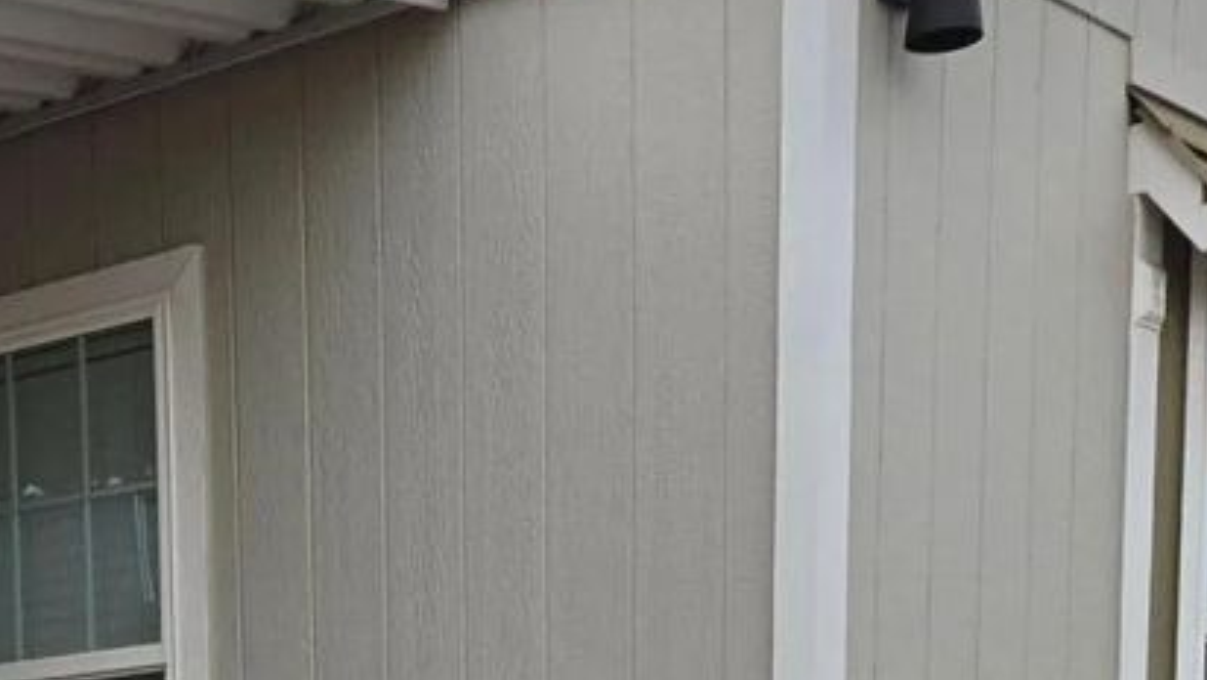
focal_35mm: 83
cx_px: 161
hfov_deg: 25.0
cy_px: 1397
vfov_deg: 12.6
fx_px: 2657
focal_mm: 5.4
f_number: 1.8
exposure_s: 1/4273
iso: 80
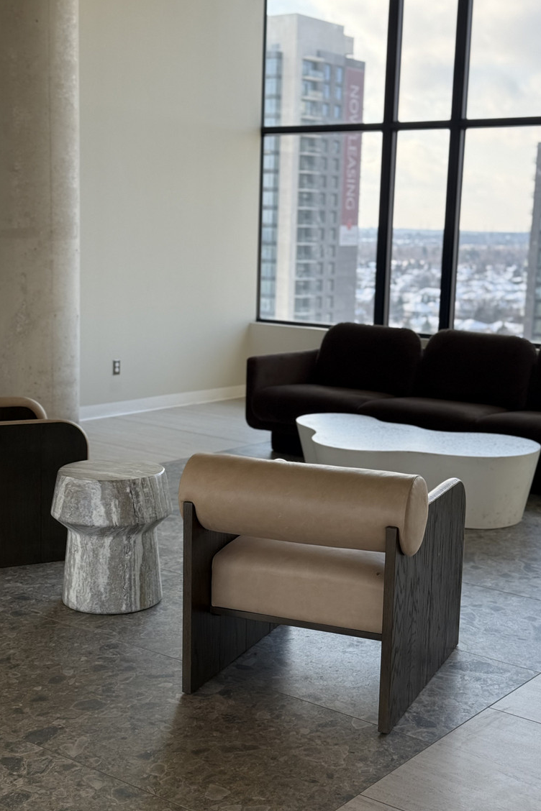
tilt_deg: -8.9
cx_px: 273
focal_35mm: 51
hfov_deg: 26.5
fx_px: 1150
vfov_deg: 38.9
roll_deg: -1.7
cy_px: 413
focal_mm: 6.76
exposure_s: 1/469
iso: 100
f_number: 1.78
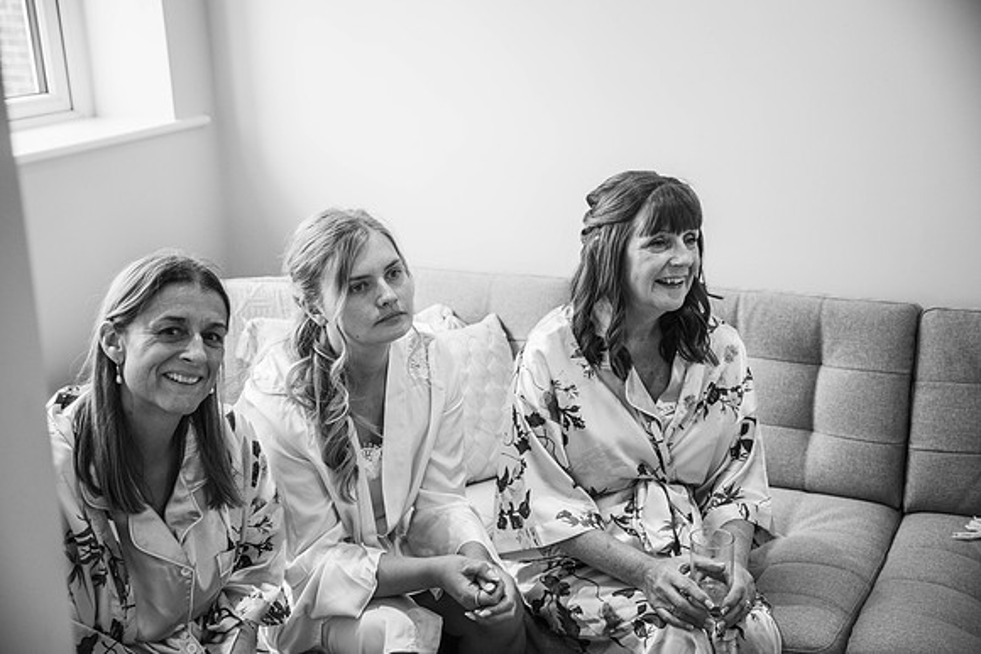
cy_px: 327
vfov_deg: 26.0
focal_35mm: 52
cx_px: 490
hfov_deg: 38.2
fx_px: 1417
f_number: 4
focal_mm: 52
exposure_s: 1/200
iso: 560
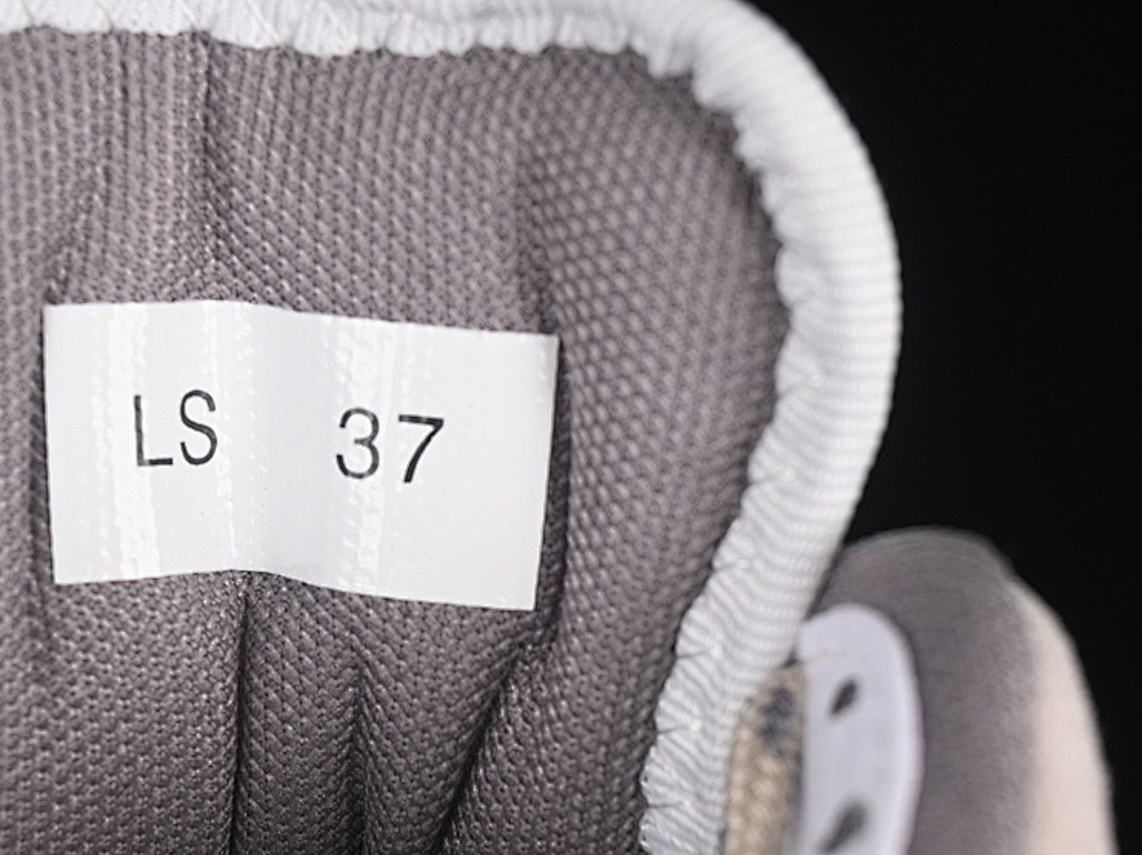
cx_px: 354
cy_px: 552
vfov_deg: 14.1
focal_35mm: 105
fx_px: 3463
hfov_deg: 18.7
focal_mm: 50
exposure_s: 1/60
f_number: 7.1
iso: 160
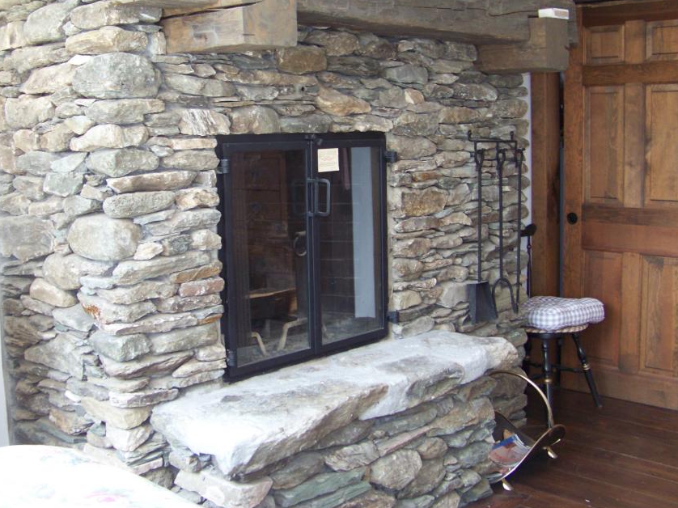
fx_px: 862
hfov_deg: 42.9
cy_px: 213
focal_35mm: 44
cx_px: 301
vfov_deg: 32.8
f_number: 2.8
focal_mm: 5.85
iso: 145
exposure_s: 1/30
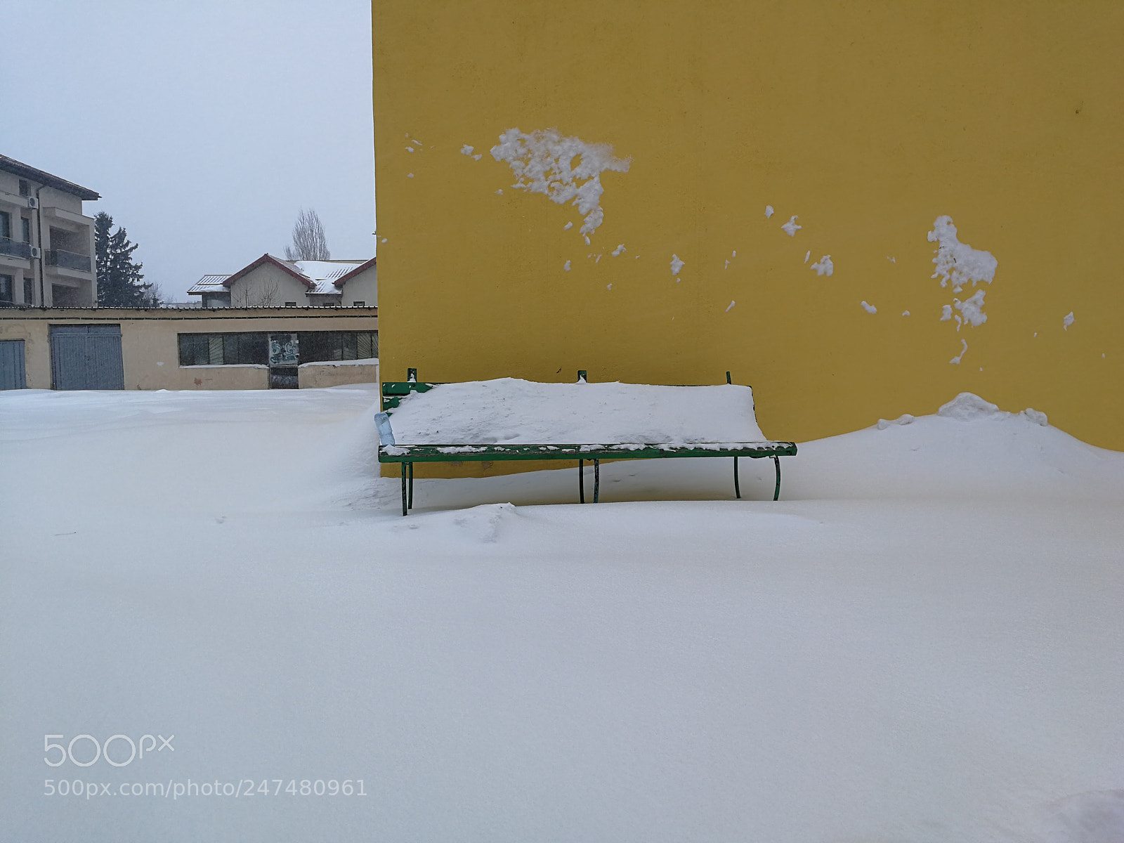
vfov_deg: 51.4
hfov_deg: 65.3
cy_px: 422
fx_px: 877
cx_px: 562
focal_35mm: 27
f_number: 2.2
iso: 50
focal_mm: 3.95
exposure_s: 1/50
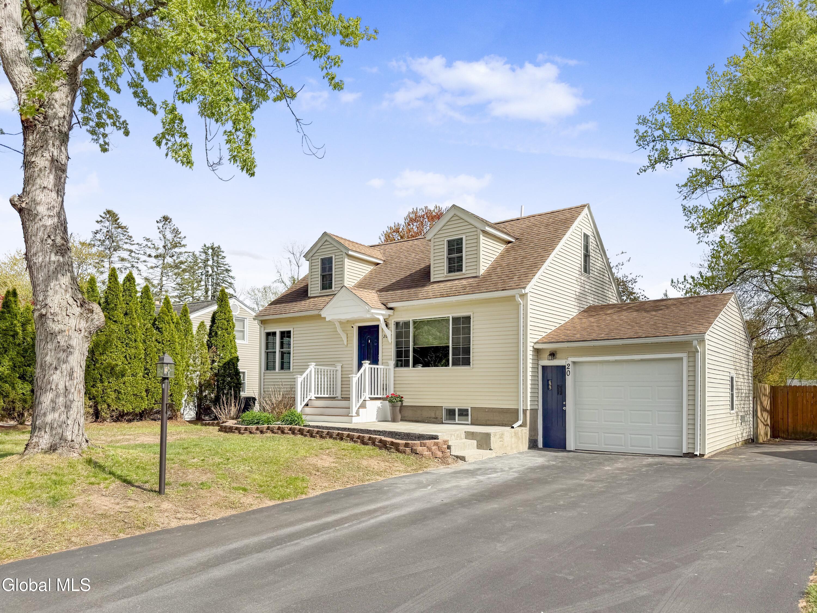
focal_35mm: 24
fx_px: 566
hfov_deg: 71.6
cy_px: 306
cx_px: 408
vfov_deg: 56.8
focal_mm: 6.76
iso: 80
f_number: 1.78
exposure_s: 1/6711
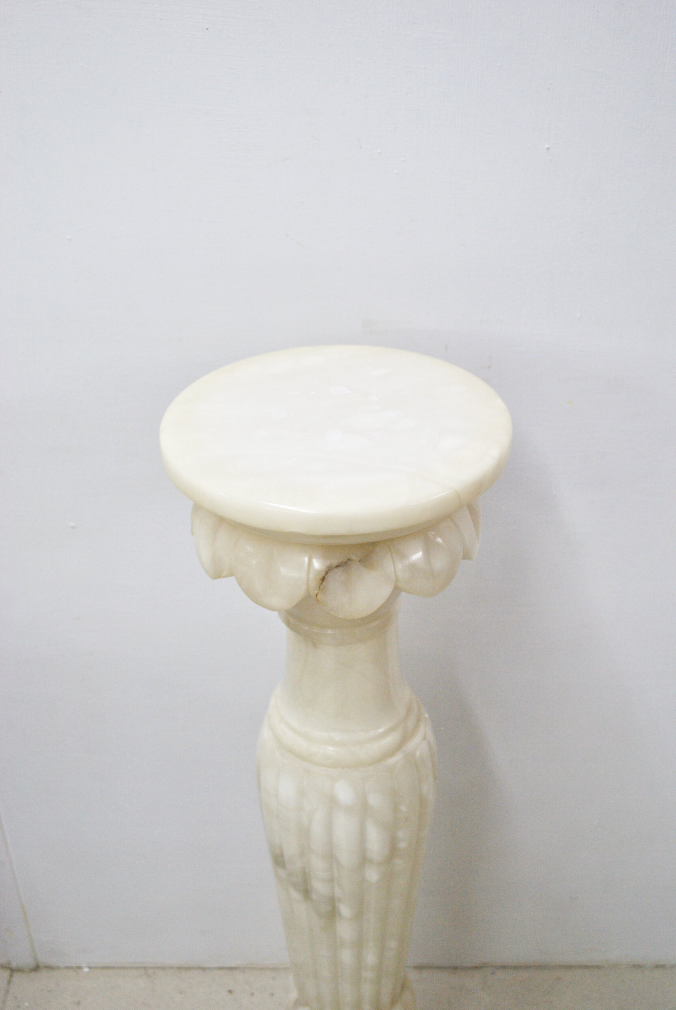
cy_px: 505
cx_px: 338
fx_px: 1179
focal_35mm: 42
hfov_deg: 32.0
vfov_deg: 46.3
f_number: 4.5
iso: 400
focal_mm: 28
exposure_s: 1/60
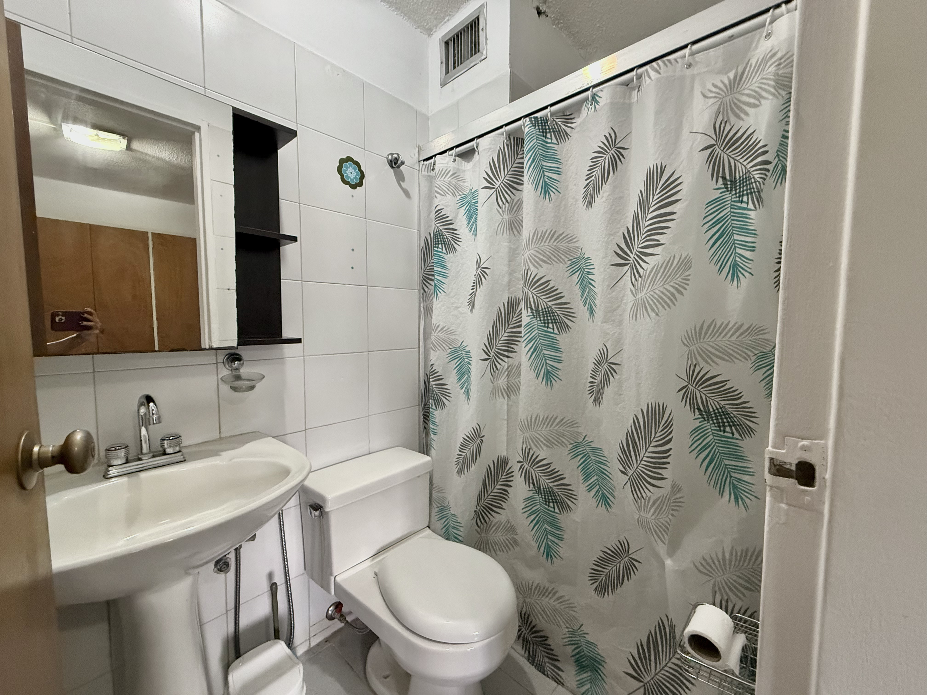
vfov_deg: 85.7
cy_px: 348
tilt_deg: -3.2
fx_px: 375
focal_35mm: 14
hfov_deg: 102.1
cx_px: 464
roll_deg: +0.4
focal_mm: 2.22
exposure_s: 1/60
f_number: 2.2
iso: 640
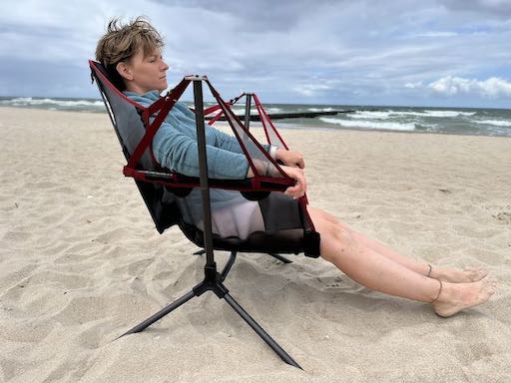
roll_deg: -1.8
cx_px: 256
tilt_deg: -13.8
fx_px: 384
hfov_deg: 67.3
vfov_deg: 53.1
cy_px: 192
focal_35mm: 26
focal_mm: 5.1
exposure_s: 1/3623
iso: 50
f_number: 1.6
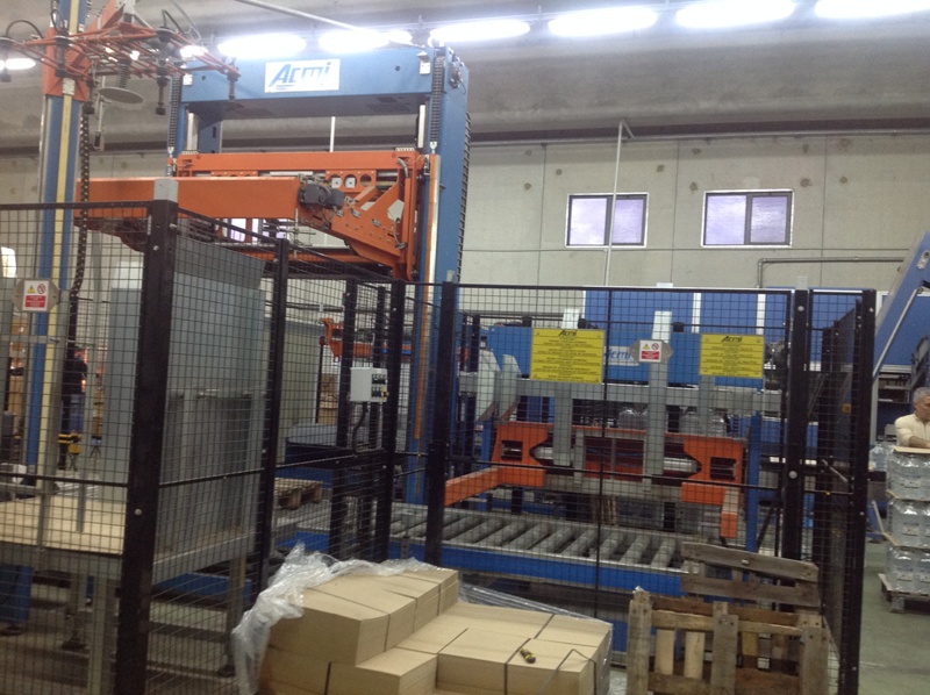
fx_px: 939
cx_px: 465
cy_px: 348
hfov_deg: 52.7
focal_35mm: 35
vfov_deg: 40.6
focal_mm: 4.28
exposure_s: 1/15
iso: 160
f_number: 2.4
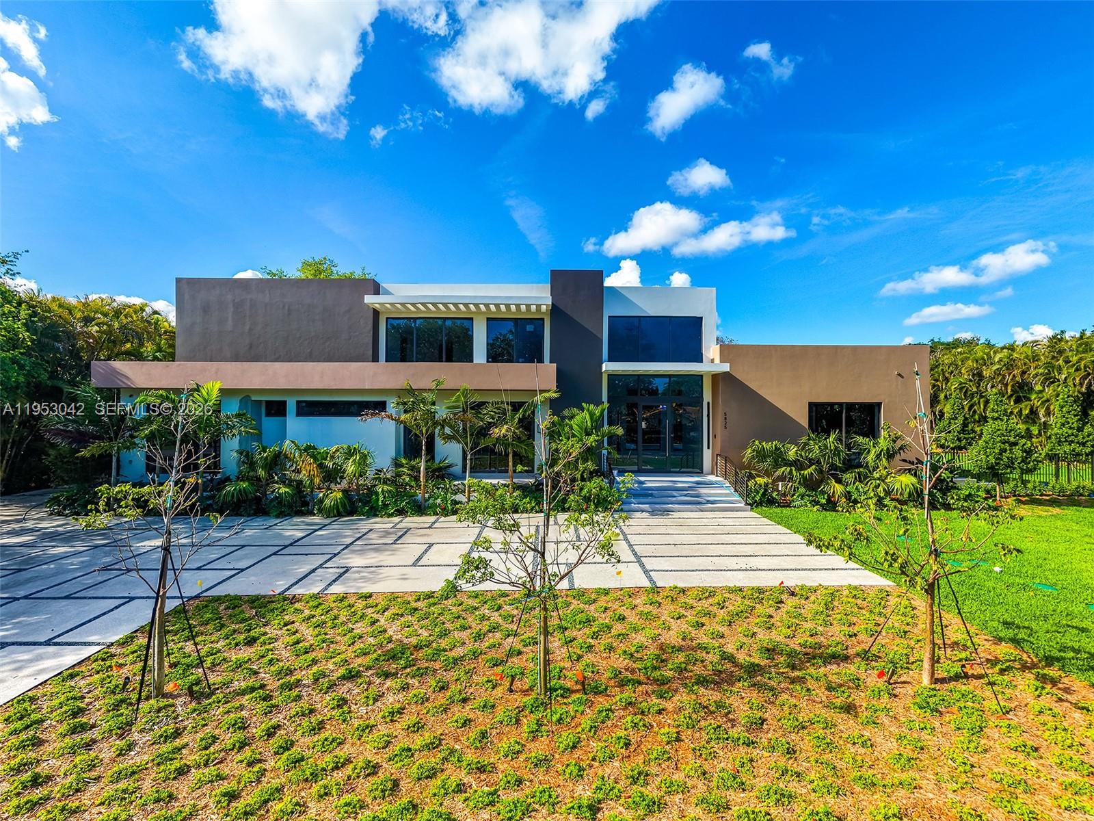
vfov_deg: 56.8
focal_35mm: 24
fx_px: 758
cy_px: 410
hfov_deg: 71.6
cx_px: 547
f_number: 1.8
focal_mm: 8.67
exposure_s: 1/2500
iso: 100
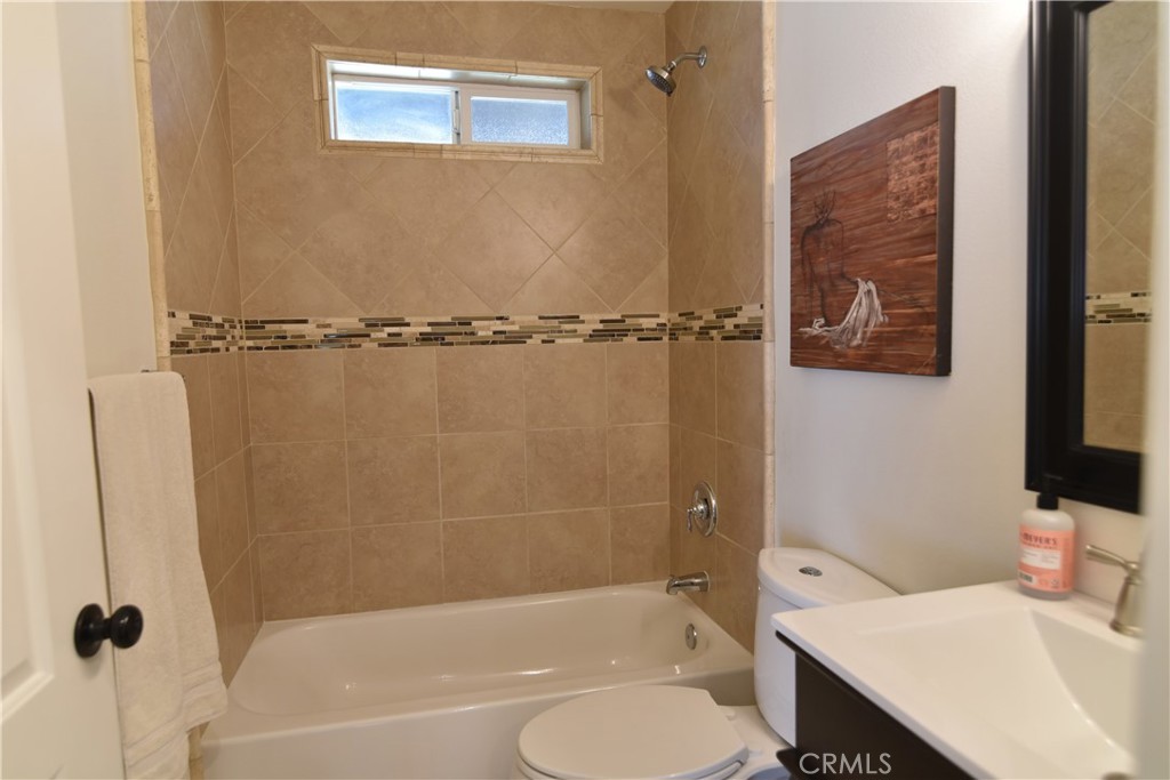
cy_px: 390
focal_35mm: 22
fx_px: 715
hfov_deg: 78.6
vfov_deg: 57.2
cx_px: 585
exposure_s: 1/80
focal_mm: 22
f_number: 4.5
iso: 800
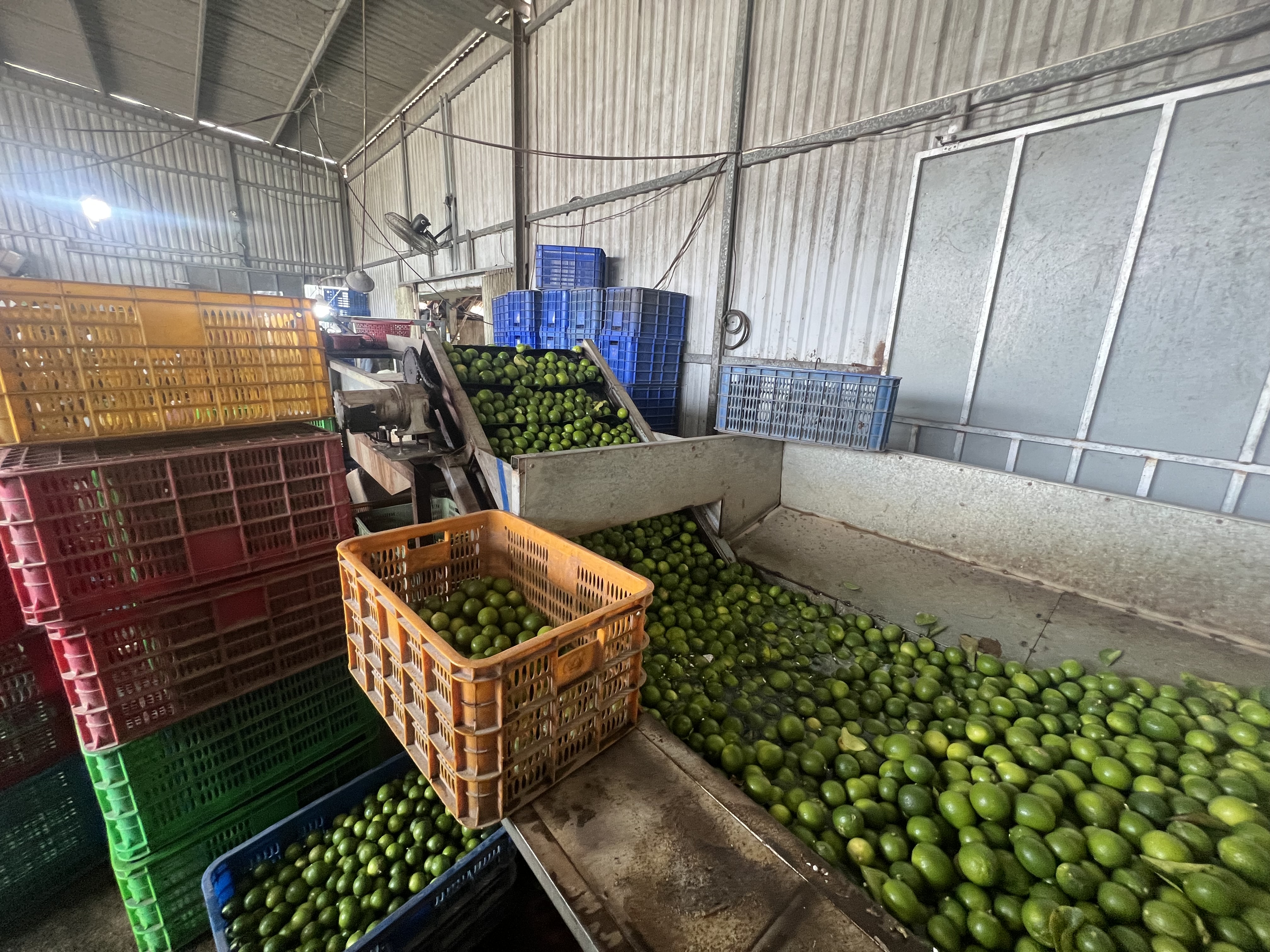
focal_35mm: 13
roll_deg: -2.6
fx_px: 477
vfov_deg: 89.9
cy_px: 476
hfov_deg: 106.2
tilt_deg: -14.1
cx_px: 635
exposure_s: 1/60
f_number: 1.8
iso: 250
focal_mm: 1.57
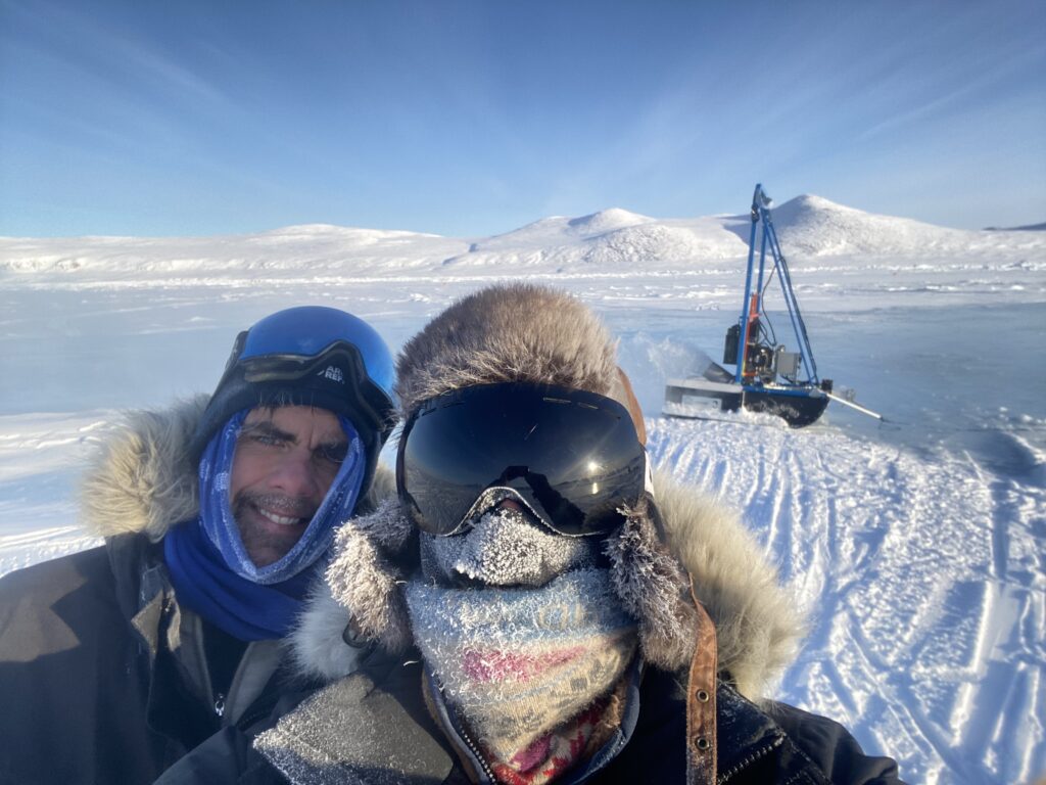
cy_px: 392
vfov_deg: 58.9
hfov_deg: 73.9
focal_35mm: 23
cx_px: 523
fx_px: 695
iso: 25
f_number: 2.2
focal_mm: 2.71
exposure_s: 1/607
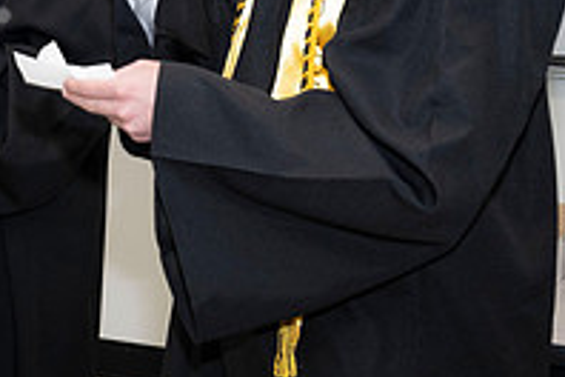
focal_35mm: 123
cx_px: -234
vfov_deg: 10.9
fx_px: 1930
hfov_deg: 15.6
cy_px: -110
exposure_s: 1/80
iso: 800
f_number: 5.6
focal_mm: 42
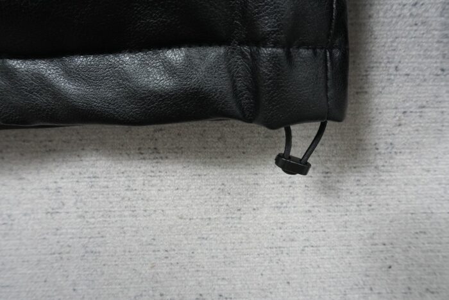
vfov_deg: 53.2
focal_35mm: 24
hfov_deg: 73.7
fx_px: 299
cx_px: 224
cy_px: 150
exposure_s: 1/100
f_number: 10
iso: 1600
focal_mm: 16
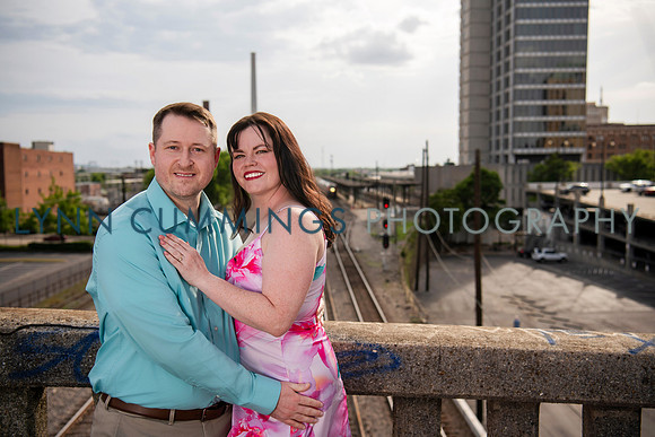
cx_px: 328
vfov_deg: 33.4
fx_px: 728
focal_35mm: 40
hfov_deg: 48.4
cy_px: 218
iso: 200
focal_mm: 40
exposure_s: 1/2500
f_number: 4
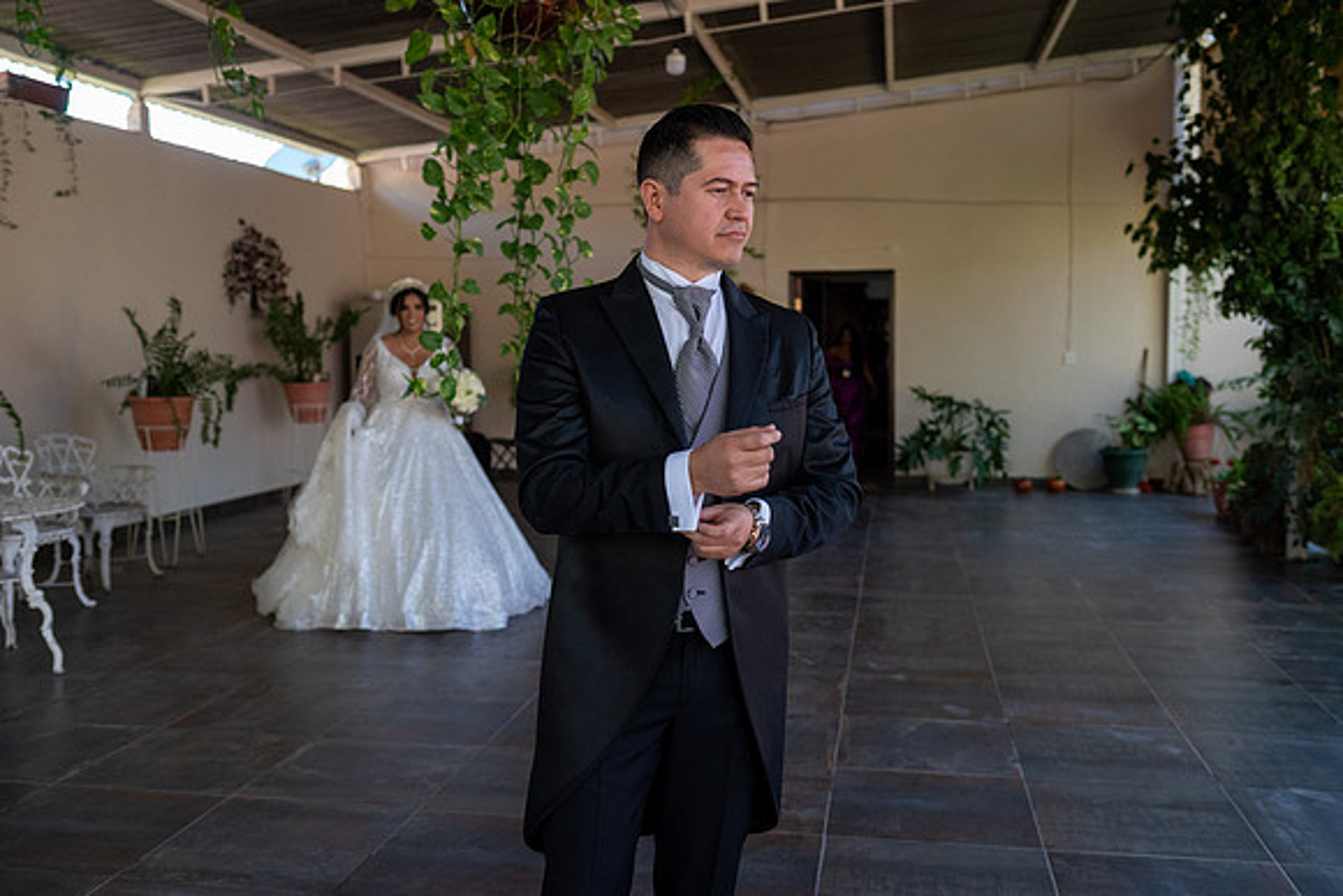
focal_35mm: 35
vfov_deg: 37.9
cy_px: 448
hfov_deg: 54.4
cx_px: 672
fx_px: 1306
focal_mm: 35
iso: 1600
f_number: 3.5
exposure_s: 1/1600
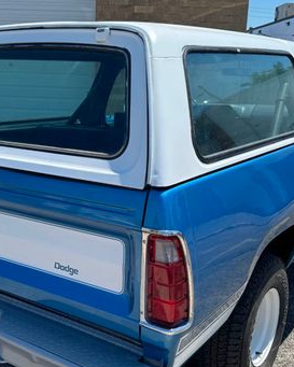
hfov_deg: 34.0
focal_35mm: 44
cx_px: 114
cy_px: 208
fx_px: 478
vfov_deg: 41.9
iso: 80
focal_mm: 6.76
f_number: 1.78
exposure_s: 1/3247
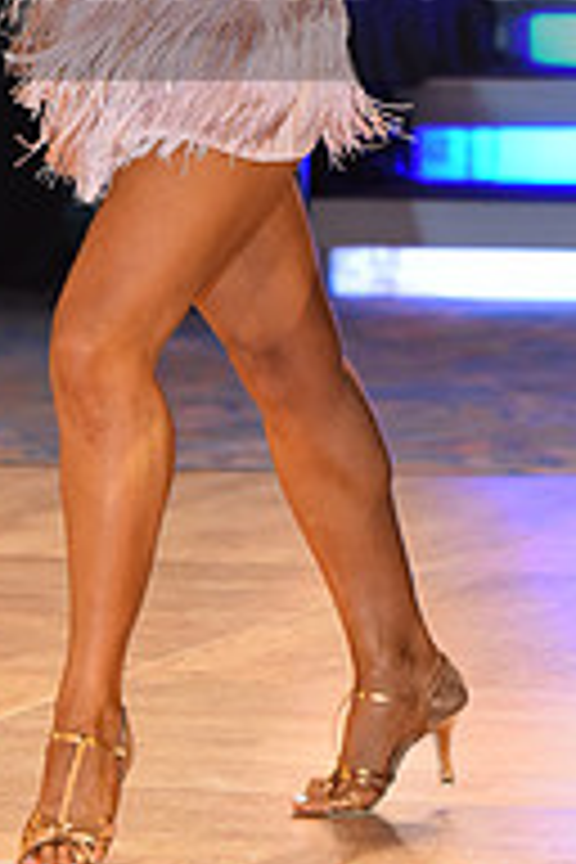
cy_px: -68
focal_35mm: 351
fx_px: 8423
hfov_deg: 3.9
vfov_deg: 5.9
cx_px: 443
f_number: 5
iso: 2000
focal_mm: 116
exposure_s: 1/250
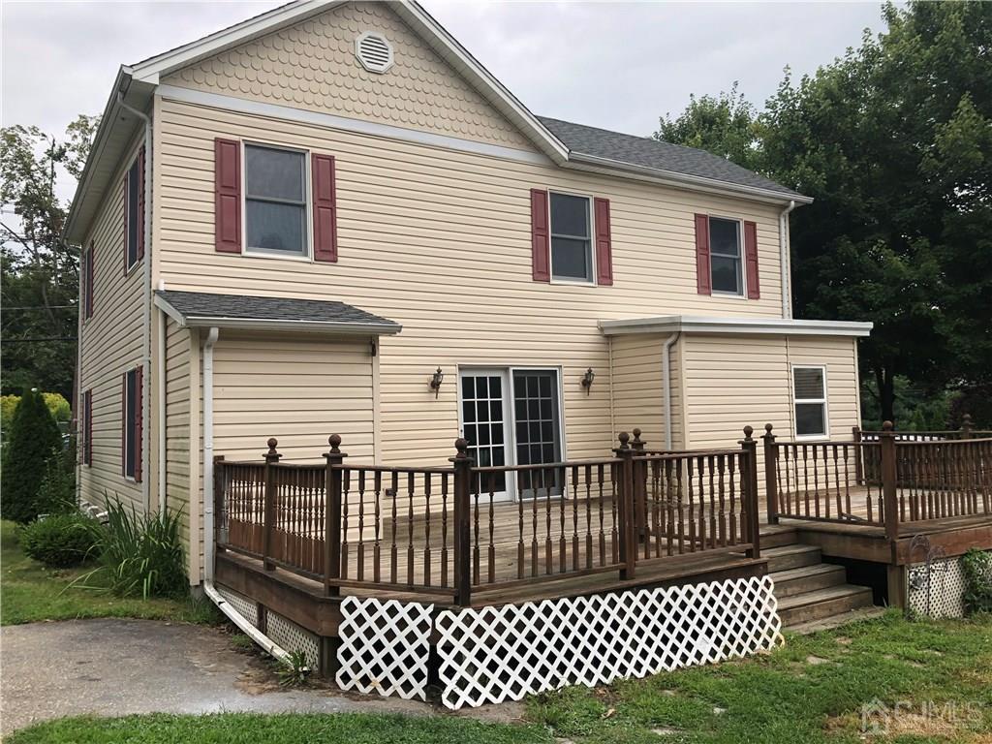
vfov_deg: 49.7
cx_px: 496
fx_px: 802
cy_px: 372
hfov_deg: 63.4
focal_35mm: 28
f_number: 1.8
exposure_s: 1/454
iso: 20
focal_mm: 3.99
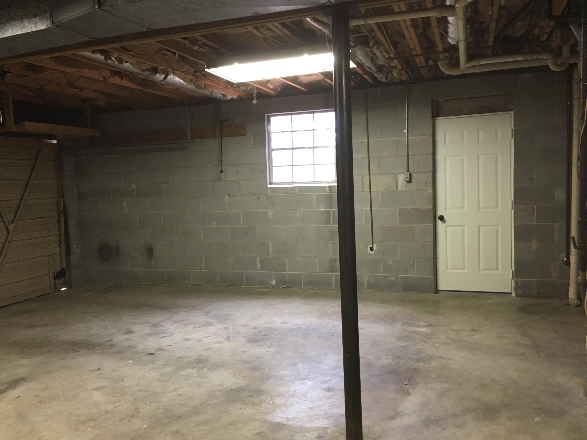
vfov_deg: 48.2
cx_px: 294
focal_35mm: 29
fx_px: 492
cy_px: 220
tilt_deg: -7.0
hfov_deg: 61.7
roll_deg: +2.3
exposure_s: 1/30
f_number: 2.2
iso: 100
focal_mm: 4.15
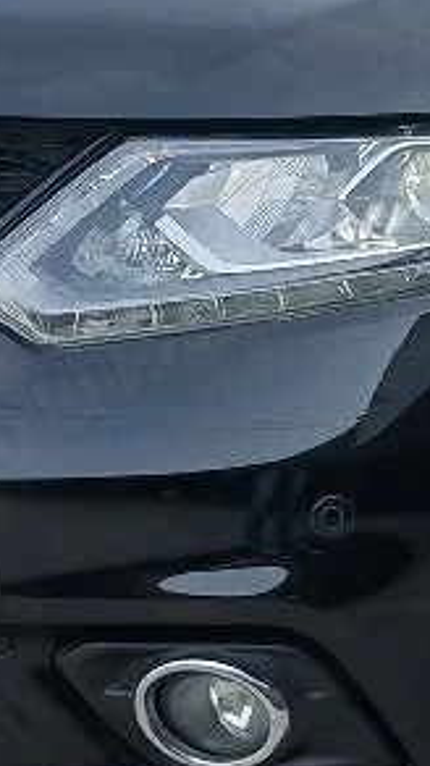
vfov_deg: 17.4
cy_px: 299
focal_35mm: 123
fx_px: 2496
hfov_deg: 9.8
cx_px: 409
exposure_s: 1/1667
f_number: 2
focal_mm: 6.83
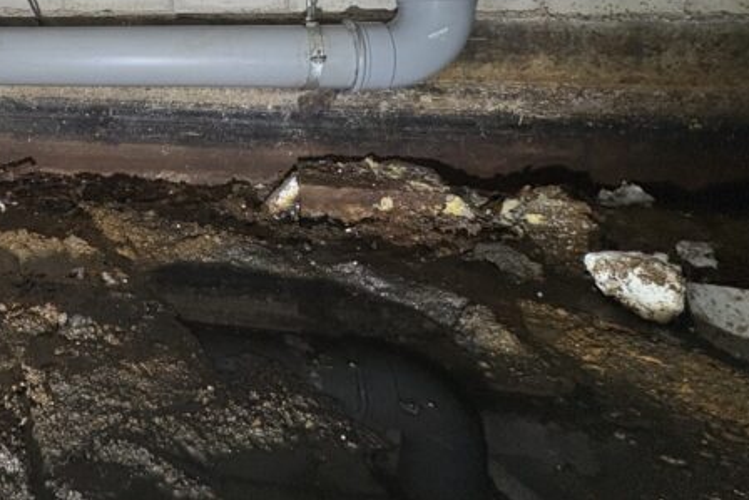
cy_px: 28
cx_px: 92
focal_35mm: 26
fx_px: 541
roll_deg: -0.2
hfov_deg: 60.2
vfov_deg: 44.1
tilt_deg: +1.7
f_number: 2.2
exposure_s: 1/50
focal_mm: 2.22
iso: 250
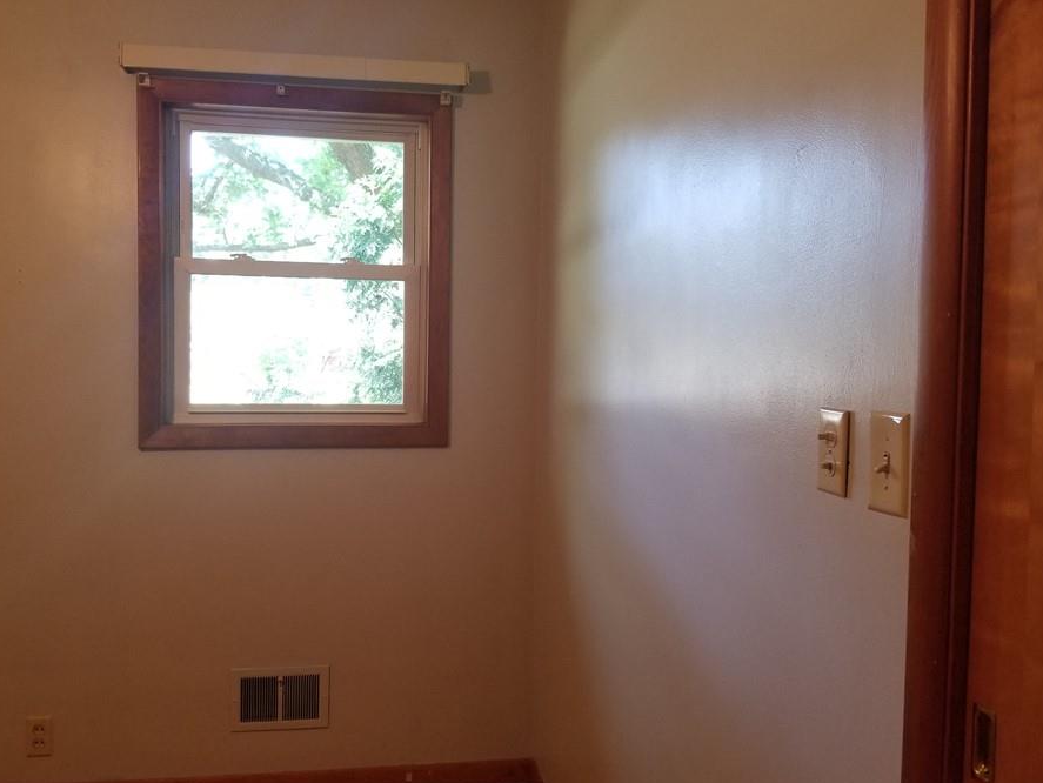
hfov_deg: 59.9
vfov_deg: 46.8
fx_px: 904
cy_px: 413
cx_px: 477
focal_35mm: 30
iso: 160
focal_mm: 4.25
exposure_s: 1/40
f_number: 1.7
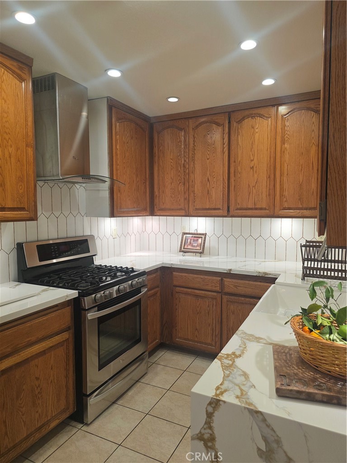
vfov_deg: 73.9
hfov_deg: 58.9
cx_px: 174
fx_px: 307
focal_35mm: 23
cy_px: 232
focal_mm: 6.3
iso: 160
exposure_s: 1/120
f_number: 1.7
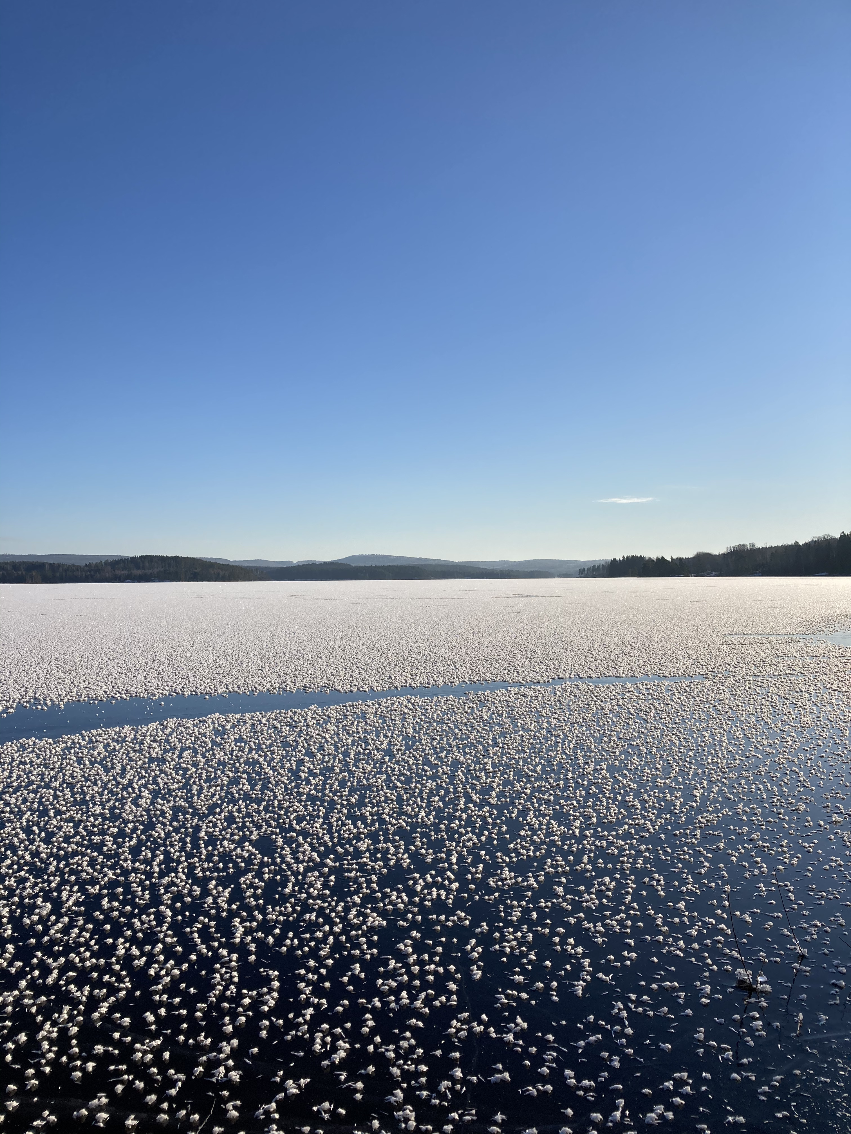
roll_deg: +1.1
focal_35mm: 28
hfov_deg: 49.7
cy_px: 567
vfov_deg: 63.4
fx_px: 918
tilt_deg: +0.7
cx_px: 426
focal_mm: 3.99
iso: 20
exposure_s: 1/3205
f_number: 1.8
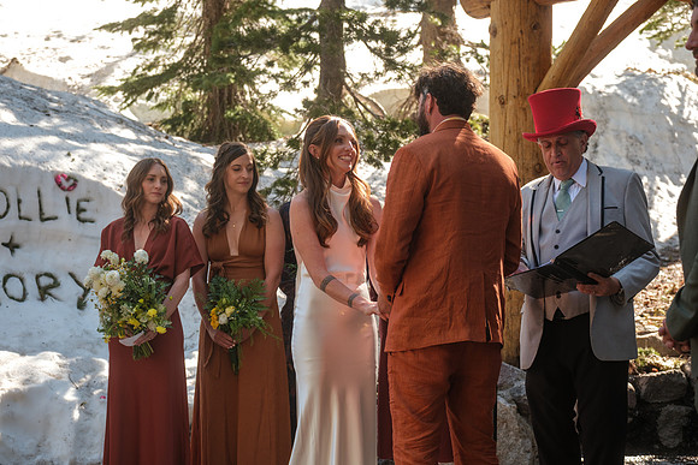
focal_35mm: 75
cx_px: 349
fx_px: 1454
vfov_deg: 18.2
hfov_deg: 27.0
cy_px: 232
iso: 400
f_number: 4
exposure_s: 1/240
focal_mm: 50
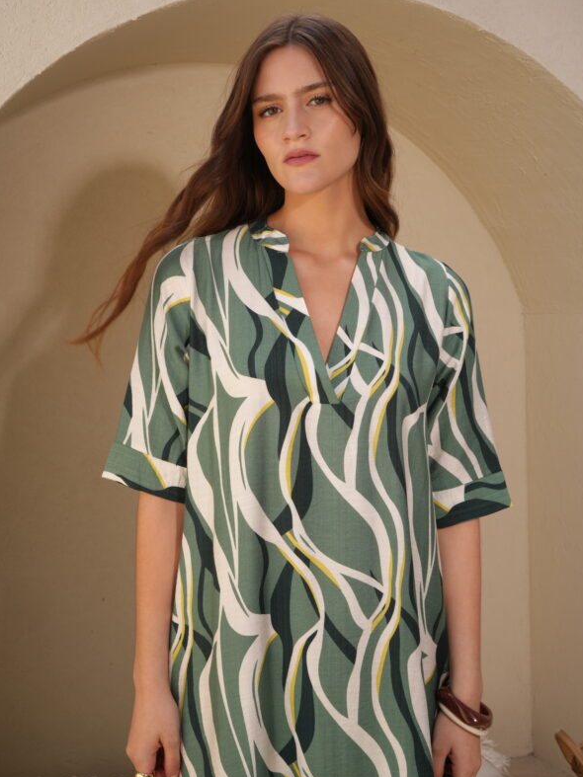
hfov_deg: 26.6
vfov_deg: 34.9
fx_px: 1235
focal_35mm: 55
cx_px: 293
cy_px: 363
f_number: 9
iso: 160
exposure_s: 1/125
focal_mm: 50
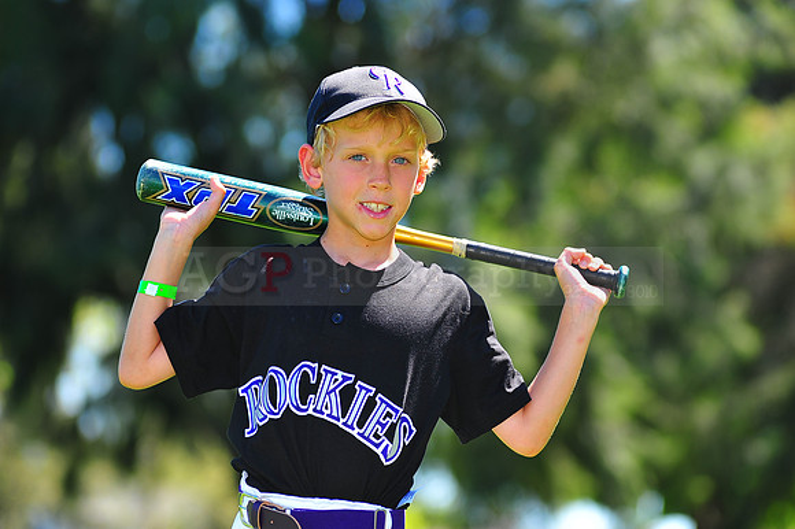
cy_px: 264
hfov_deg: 11.4
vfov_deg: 7.6
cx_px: 398
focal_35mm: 180
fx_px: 3973
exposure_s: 1/320
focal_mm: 180
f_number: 5
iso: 200
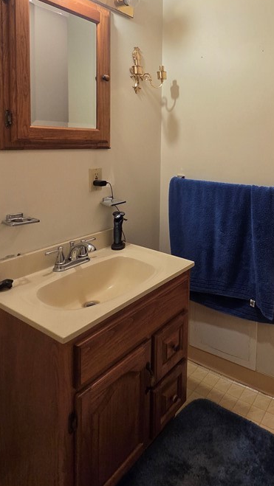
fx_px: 284
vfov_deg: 78.8
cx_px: 230
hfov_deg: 47.8
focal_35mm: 22
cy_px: 166
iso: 160
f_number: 2.2
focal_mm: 2.2
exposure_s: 1/60
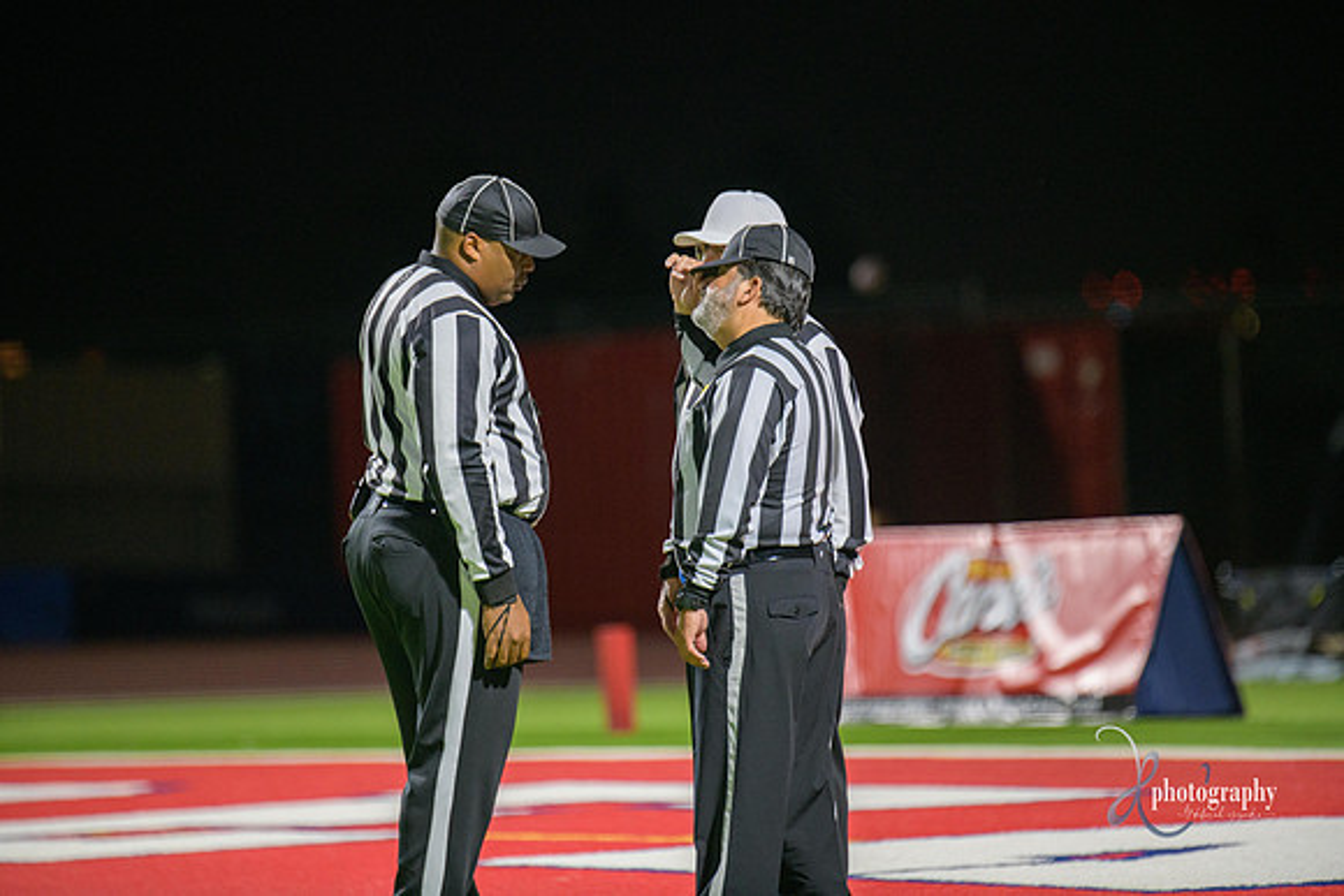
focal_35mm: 300
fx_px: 11202
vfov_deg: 4.6
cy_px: 448
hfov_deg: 6.9
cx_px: 672
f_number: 2.8
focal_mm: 300
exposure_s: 1/250
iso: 2000
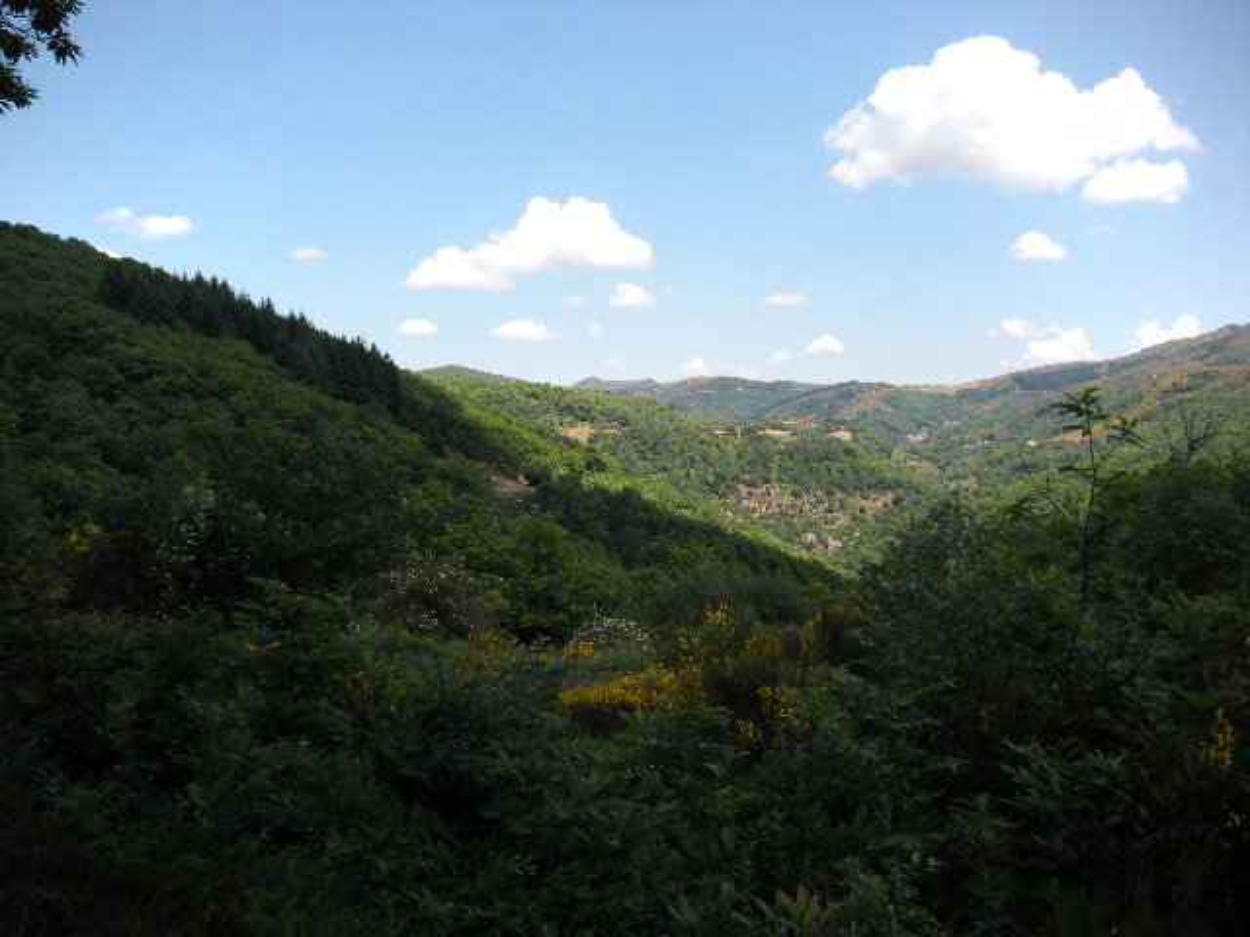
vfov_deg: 40.7
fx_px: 1264
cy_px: 468
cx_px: 625
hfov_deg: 52.6
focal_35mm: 35
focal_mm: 5.9
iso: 64
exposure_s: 1/366
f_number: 3.8
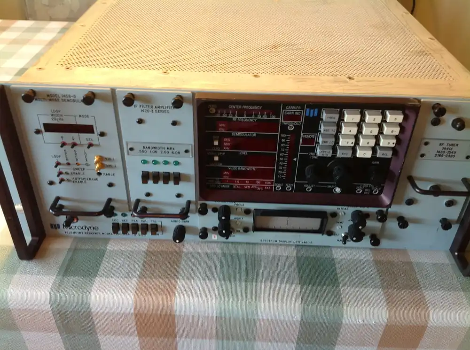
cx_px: 235
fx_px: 474
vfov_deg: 40.6
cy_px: 175
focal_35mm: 35
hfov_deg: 52.7
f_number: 2.4
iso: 80
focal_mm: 4.28
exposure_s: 1/15
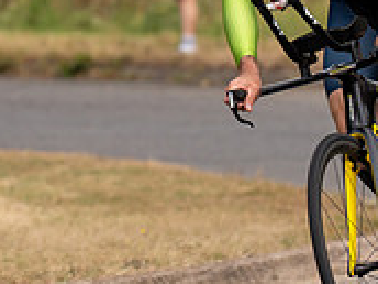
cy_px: 25
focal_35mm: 589
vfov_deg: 2.5
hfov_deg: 3.4
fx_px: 6432
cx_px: 200
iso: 160
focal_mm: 134
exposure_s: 1/1000
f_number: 4
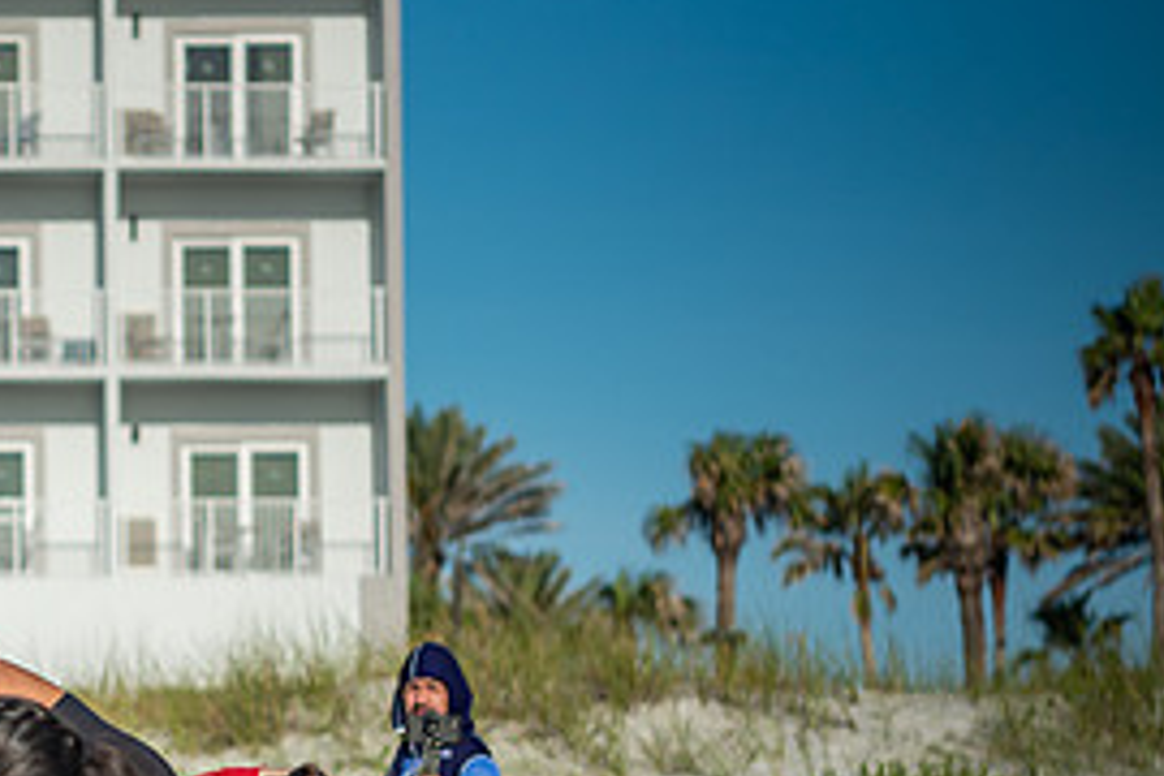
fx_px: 5205
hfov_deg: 12.5
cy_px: 664
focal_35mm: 161
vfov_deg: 8.5
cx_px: -110
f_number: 2.8
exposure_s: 1/4000
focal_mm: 70
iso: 360
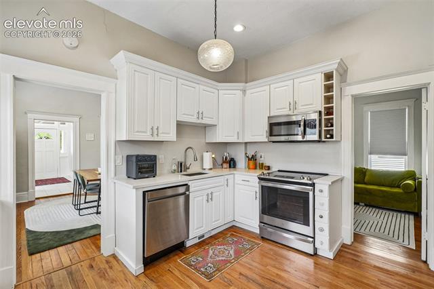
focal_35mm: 16
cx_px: 217
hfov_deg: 97.1
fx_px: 192
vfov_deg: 74.0
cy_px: 144
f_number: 8
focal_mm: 10.6
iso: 800
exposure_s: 1/15
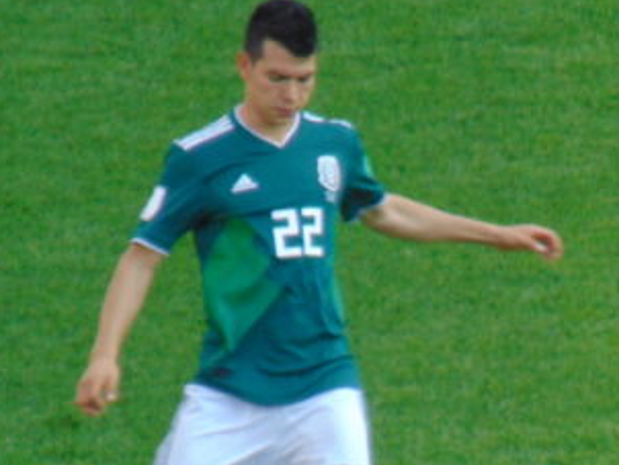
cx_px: 695
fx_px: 53151
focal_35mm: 2970
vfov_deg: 0.5
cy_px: 336
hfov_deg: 0.7
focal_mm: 157.1
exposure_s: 1/125
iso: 160
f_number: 5.9
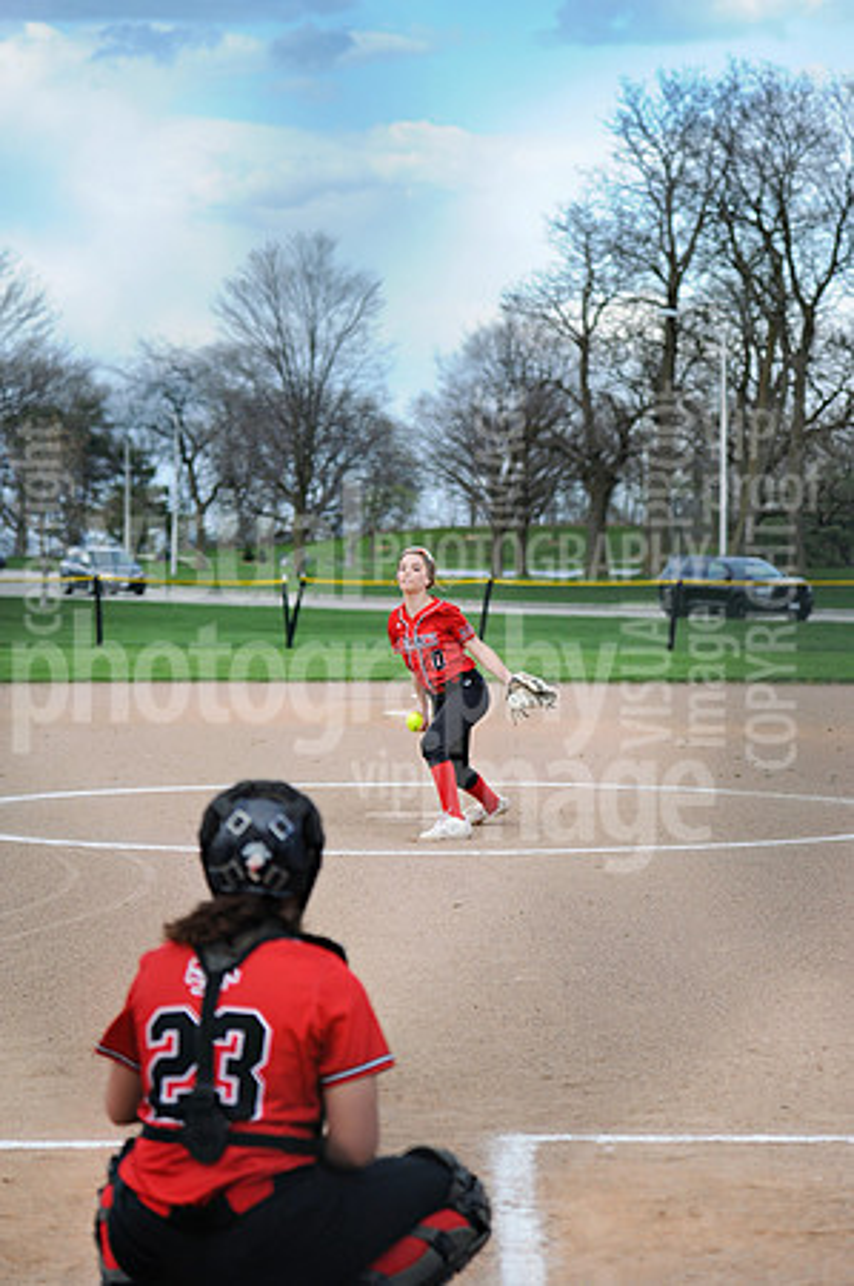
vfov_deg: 16.8
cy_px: 643
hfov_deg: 11.2
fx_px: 4351
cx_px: 427
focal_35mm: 122
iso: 1250
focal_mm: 122
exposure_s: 1/2000
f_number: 5
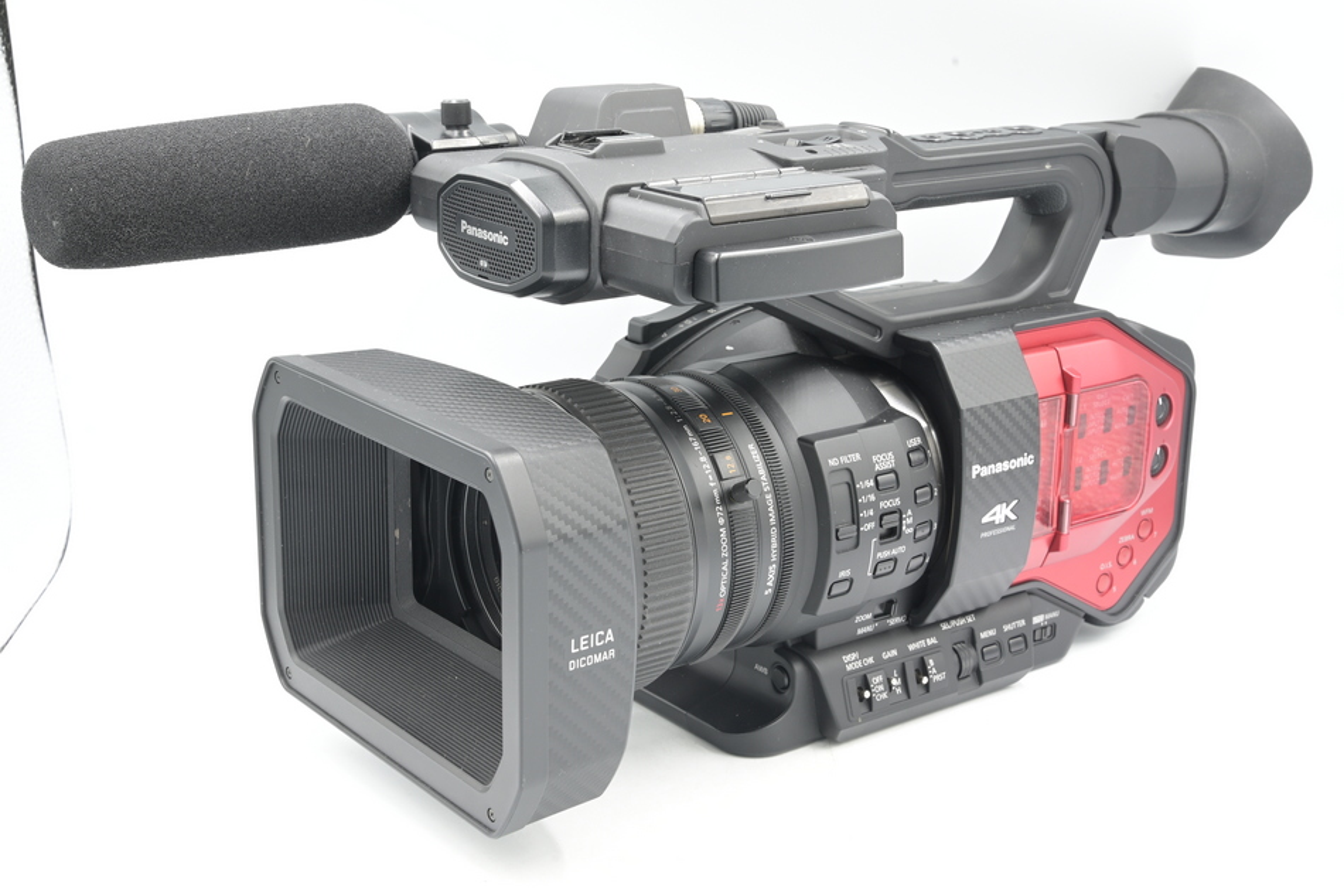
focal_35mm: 47
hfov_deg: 41.9
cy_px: 448
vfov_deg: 28.6
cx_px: 672
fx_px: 1754
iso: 200
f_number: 14
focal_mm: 47
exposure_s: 1/6
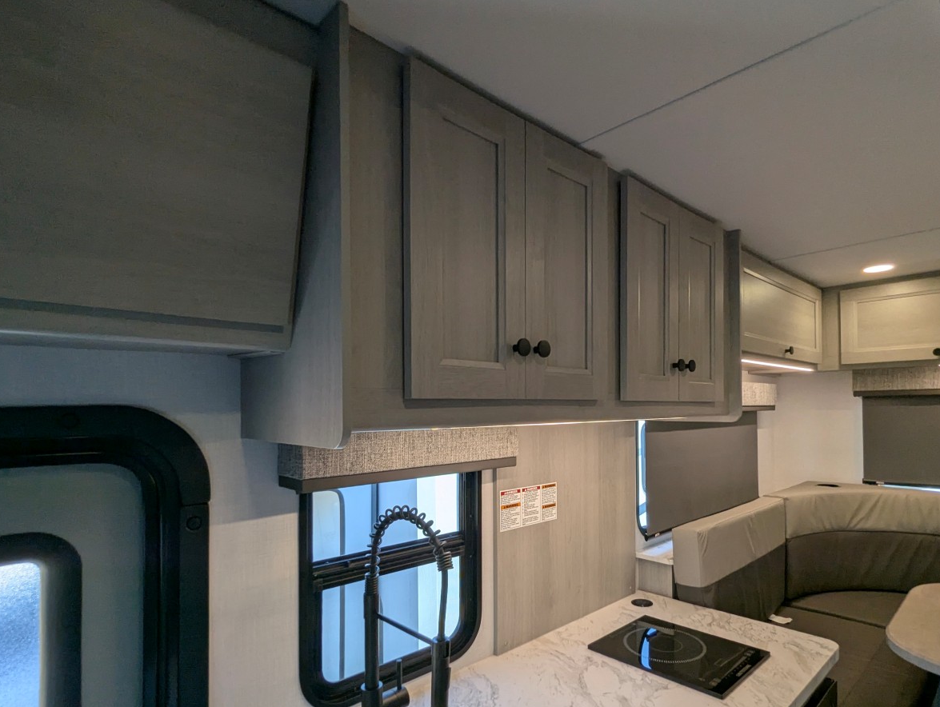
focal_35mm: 19
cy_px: 405
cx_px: 511
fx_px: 517
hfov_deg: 84.4
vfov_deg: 68.4
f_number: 2.2
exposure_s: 1/141
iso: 84
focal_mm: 2.35
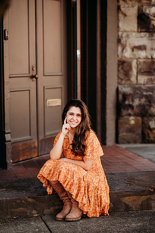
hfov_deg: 16.1
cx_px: 78
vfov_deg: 23.9
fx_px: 549
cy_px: 116
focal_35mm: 85
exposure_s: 1/500
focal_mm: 85
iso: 160
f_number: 2
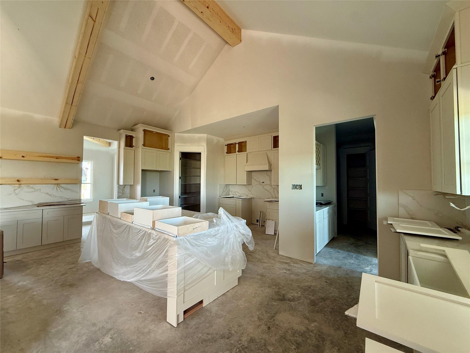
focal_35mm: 14
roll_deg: -0.2
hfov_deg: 102.1
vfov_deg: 85.7
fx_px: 190
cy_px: 176
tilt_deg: +2.5
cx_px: 235
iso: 250
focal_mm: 2.22
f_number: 2.2
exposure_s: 1/99
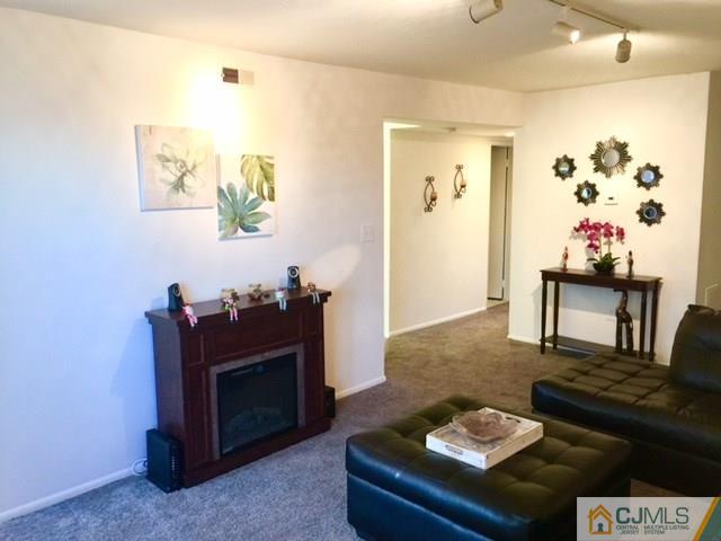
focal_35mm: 29
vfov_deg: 48.2
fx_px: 604
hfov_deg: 61.7
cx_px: 360
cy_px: 270
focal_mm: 4.15
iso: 50
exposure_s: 1/15
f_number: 2.2
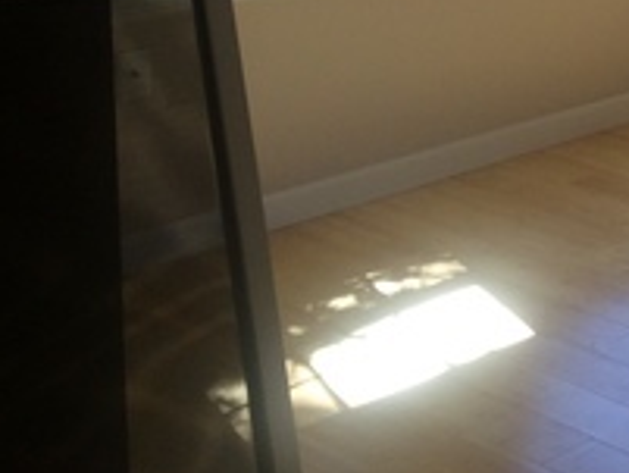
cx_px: 1037
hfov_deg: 17.6
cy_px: -157
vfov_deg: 14.7
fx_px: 1745
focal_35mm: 96
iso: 32
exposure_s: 1/120
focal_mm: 4.15
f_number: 2.2
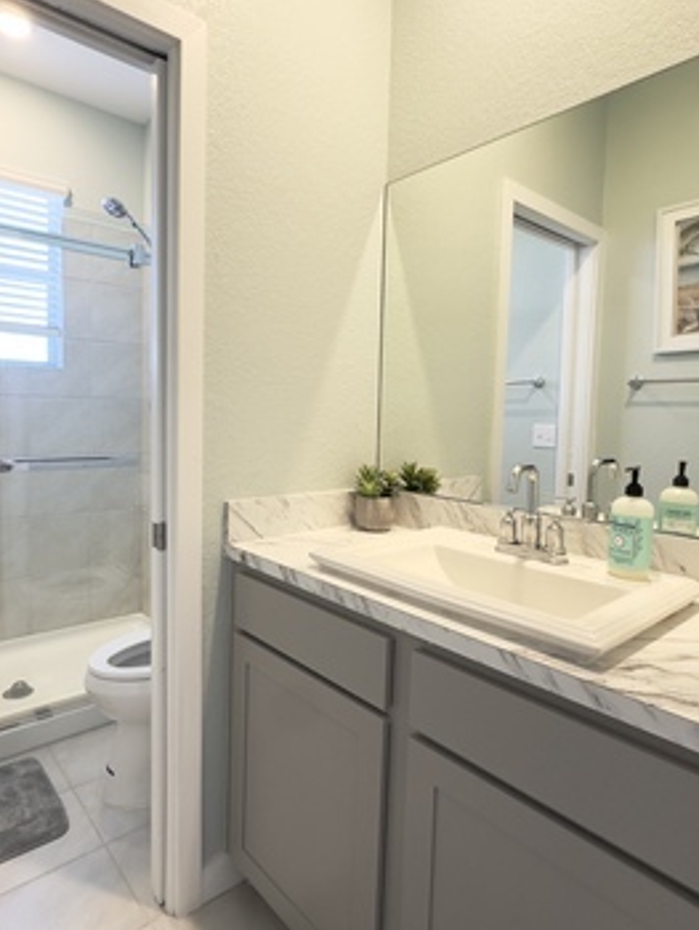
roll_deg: -0.4
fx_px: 538
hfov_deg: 65.5
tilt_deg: -2.7
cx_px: 283
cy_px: 446
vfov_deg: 81.7
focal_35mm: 20
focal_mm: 2.22
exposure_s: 1/60
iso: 160
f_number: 2.2
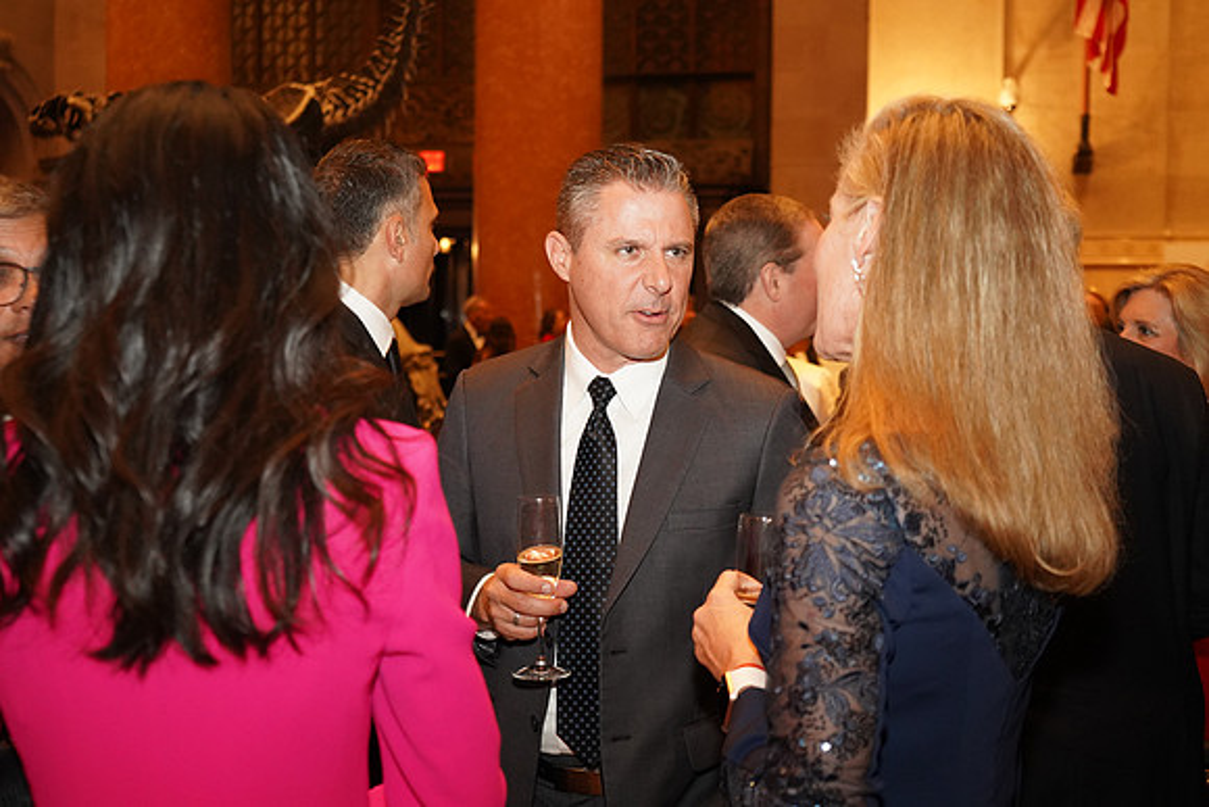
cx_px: 604
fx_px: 1478
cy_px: 404
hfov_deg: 44.5
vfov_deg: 30.5
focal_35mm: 44
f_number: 4
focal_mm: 44
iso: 6400
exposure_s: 1/125
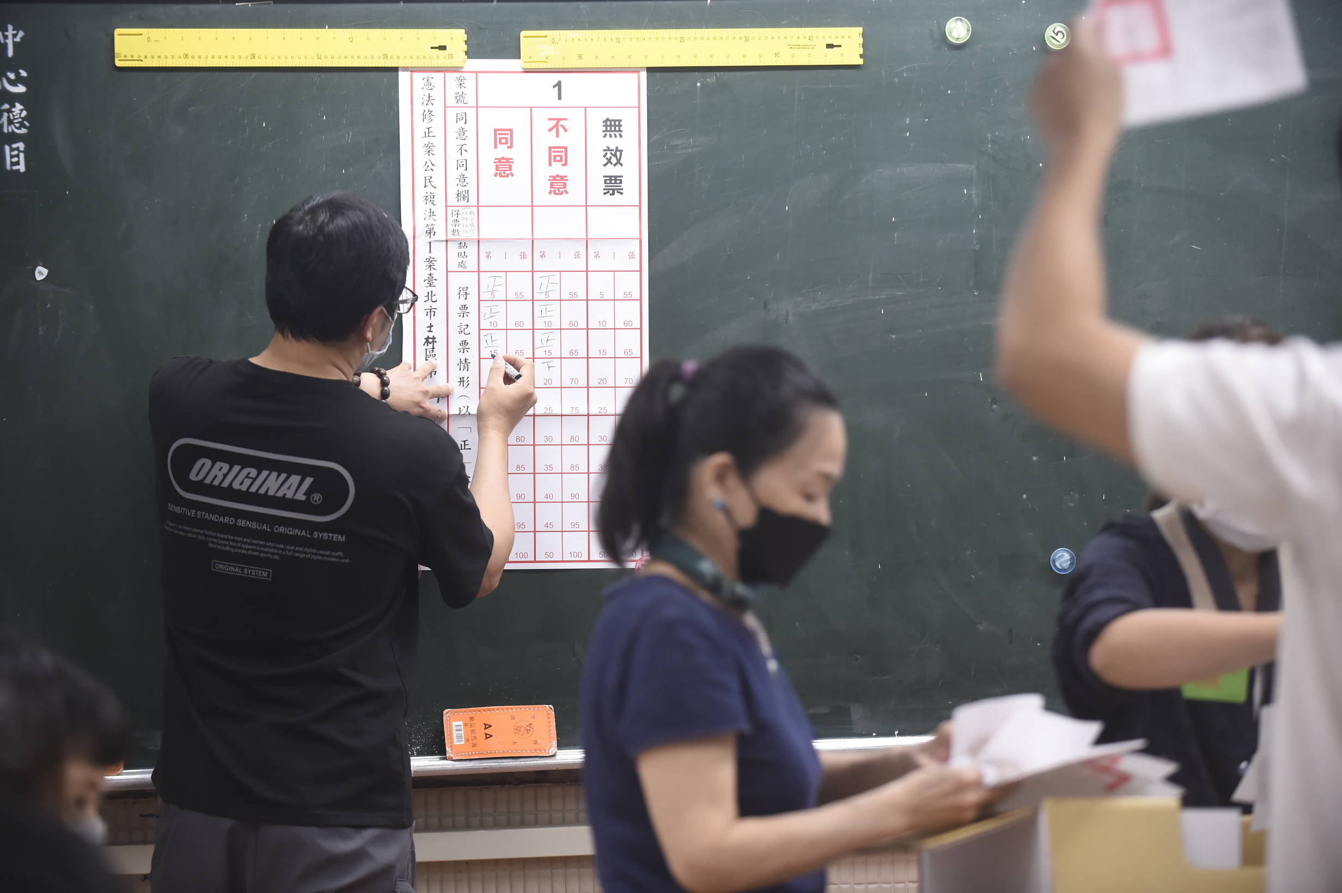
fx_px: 4098
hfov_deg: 18.6
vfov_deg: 12.4
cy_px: 446
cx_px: 671
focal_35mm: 110
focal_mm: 110
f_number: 3.5
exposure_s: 1/200
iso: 2000
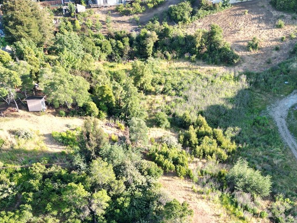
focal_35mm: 44
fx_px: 377
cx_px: 168
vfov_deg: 31.9
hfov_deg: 42.9
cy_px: 180
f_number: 1.7
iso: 130
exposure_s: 1/500
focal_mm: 6.72
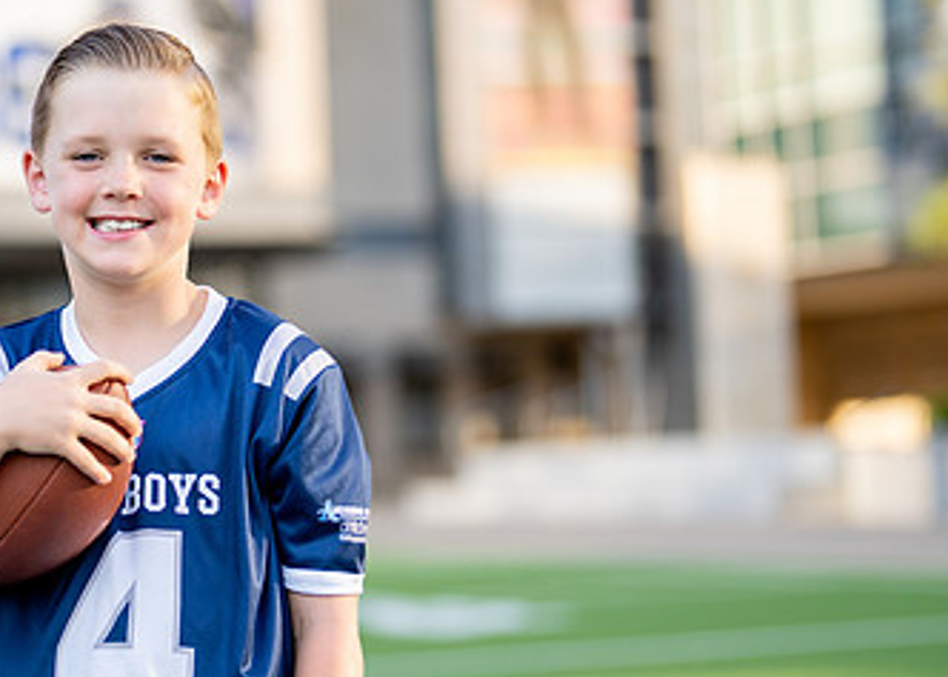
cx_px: 165
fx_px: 3069
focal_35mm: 114
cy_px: 306
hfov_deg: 17.4
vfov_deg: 12.6
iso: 100
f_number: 1.2
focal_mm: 50
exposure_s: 1/1600
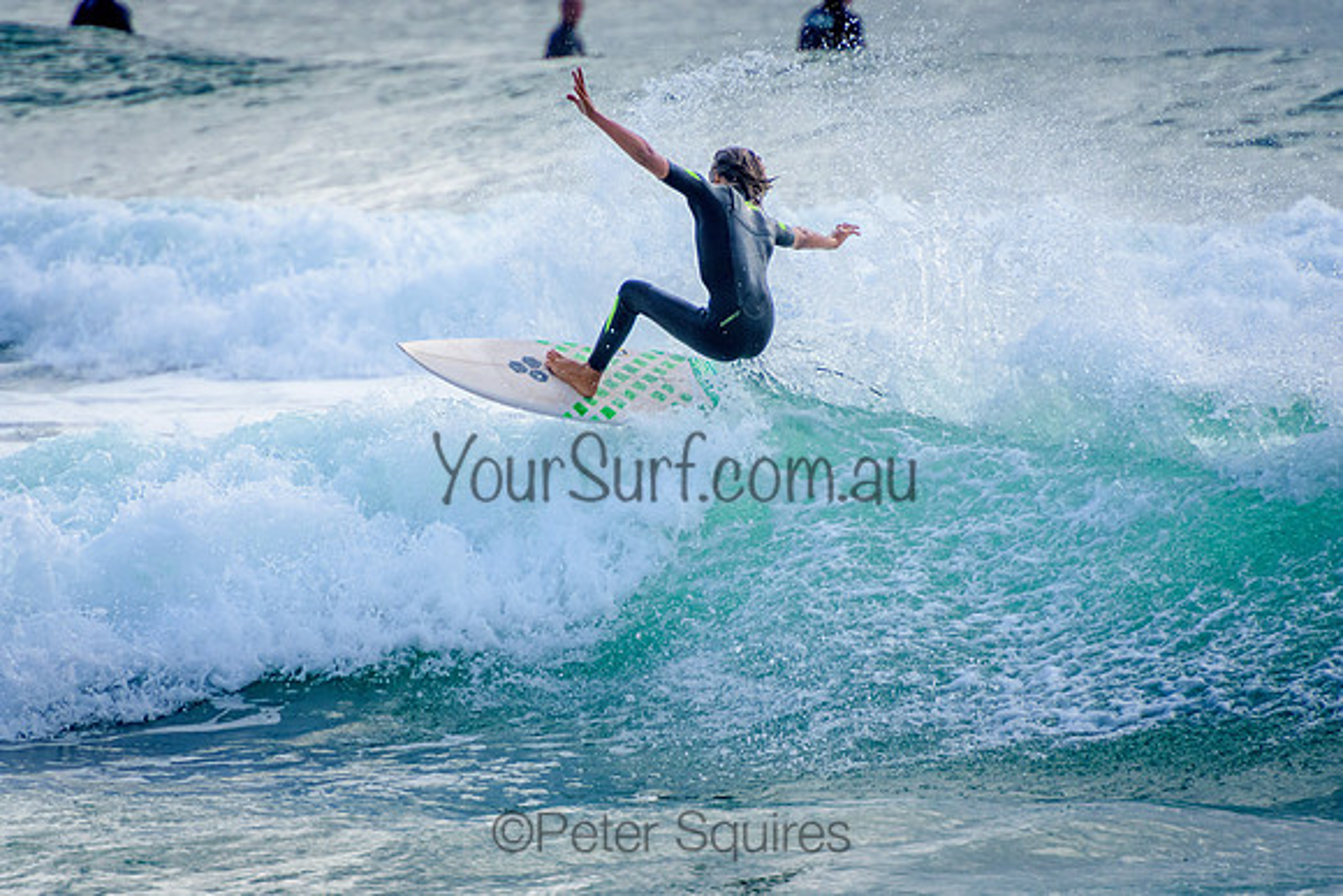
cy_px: 448
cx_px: 672
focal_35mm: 600
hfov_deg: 3.4
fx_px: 22388
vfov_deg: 2.3
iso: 450
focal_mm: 400
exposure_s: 1/2000
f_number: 5.6
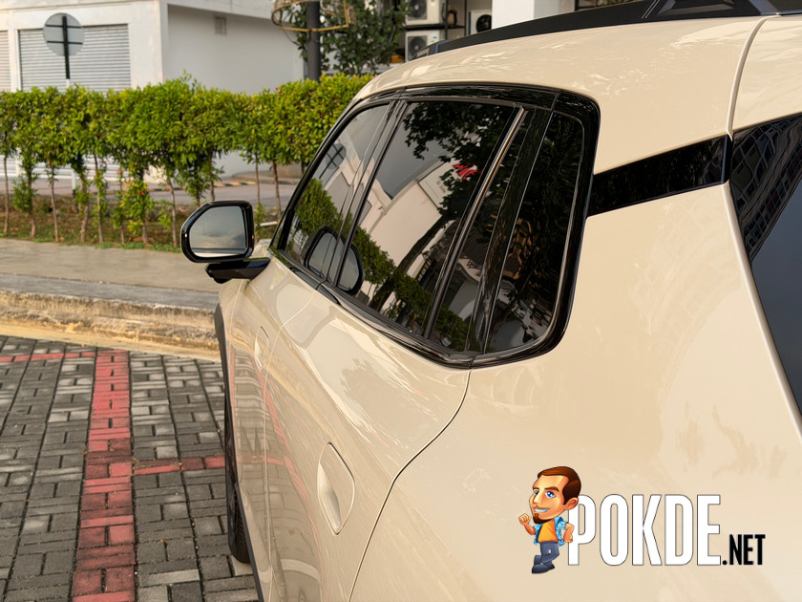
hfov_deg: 39.7
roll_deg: -0.8
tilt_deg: -7.9
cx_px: 401
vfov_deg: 30.3
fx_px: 1112
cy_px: 301
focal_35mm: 48
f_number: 1.78
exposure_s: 1/1242
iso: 64
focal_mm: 6.76
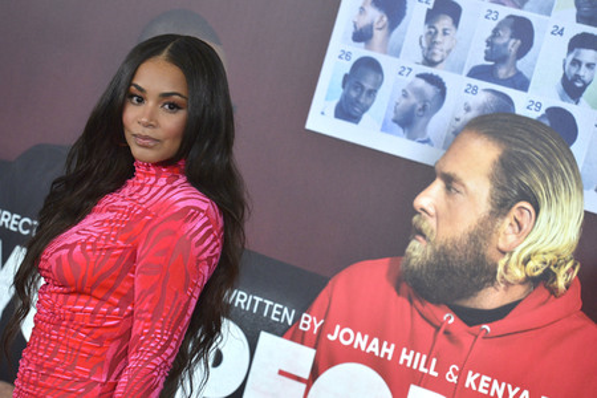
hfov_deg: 15.2
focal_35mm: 135
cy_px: 199
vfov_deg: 10.2
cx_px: 298
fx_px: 2239
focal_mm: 135
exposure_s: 1/250
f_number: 6.3
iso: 3200
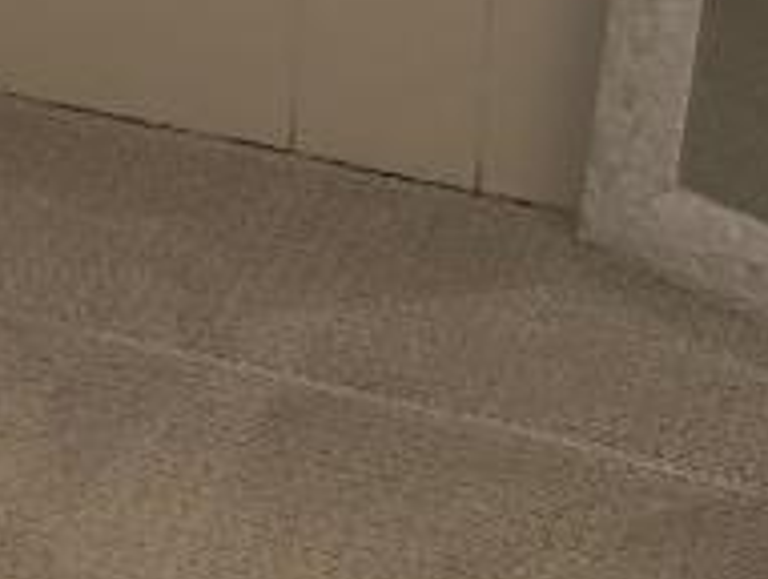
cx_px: -1407
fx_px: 4179
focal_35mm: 188
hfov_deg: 8.9
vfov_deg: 7.2
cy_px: -1019
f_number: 1.78
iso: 200
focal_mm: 6.76
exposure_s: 1/158
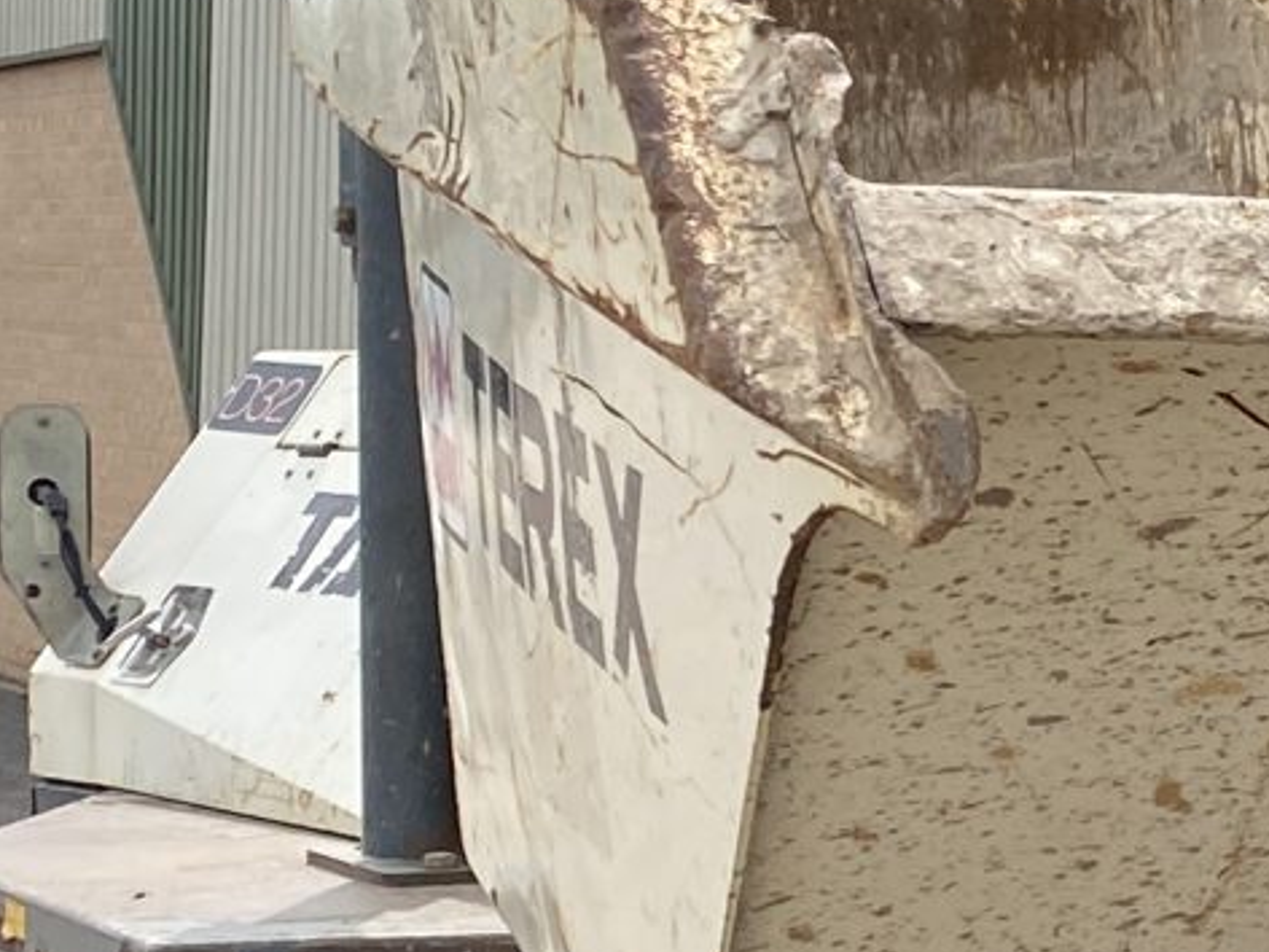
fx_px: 5169
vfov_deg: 10.5
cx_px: 2576
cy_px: 433
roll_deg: -0.8
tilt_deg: +0.2
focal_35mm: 141
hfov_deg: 12.3
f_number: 1.8
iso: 32
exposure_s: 1/1653
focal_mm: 4.25
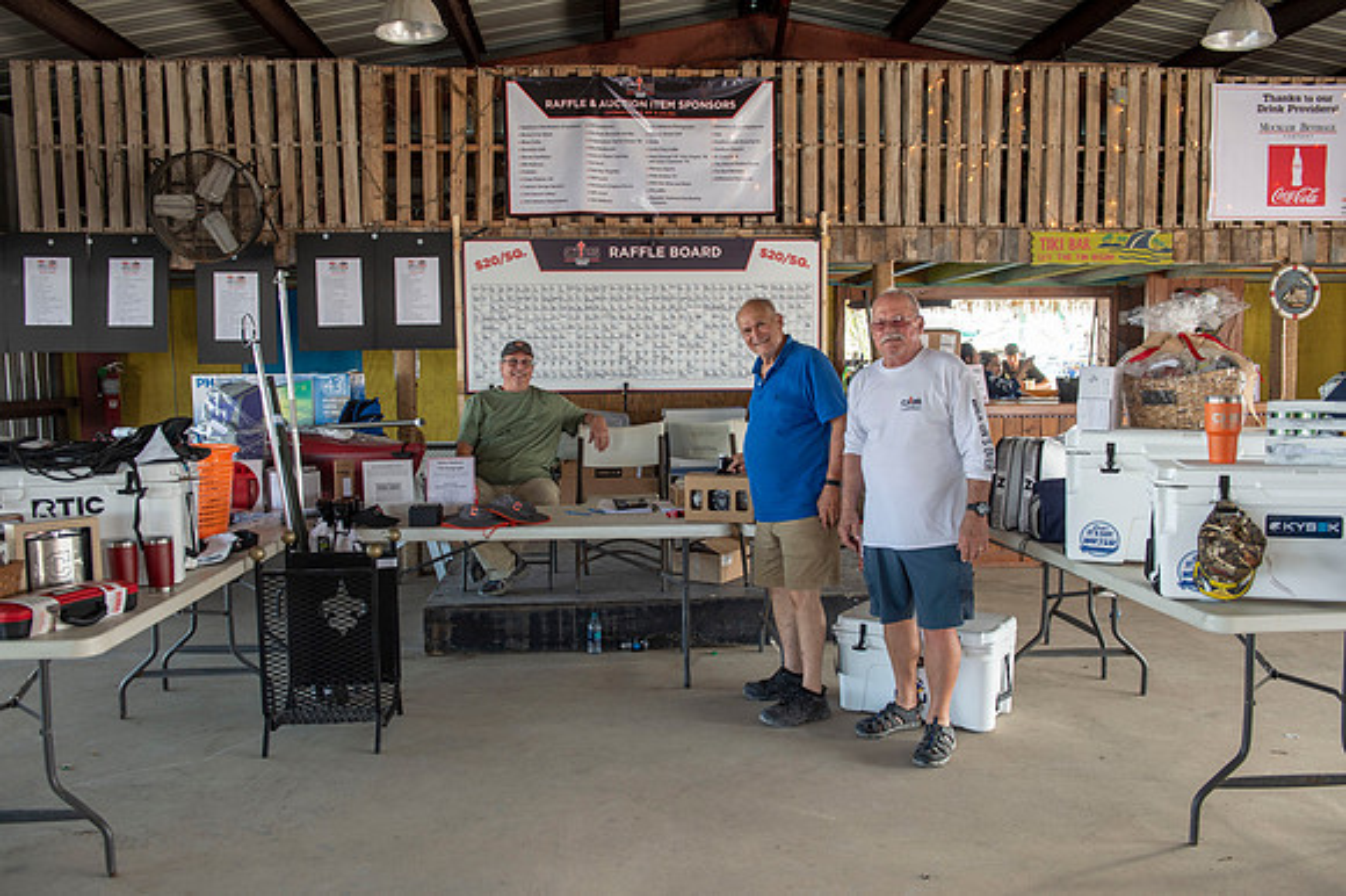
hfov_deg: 60.3
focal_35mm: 31
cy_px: 448
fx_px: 1158
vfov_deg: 42.3
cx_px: 673
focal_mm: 31
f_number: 5
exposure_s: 1/60
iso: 200
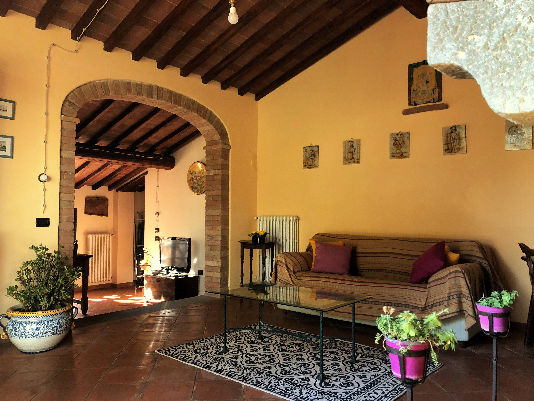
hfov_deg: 63.4
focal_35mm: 28
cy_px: 200
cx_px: 267
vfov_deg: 49.7
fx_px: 432
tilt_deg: +2.3
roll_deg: +0.1
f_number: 1.8
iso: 50
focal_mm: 3.99
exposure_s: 1/15
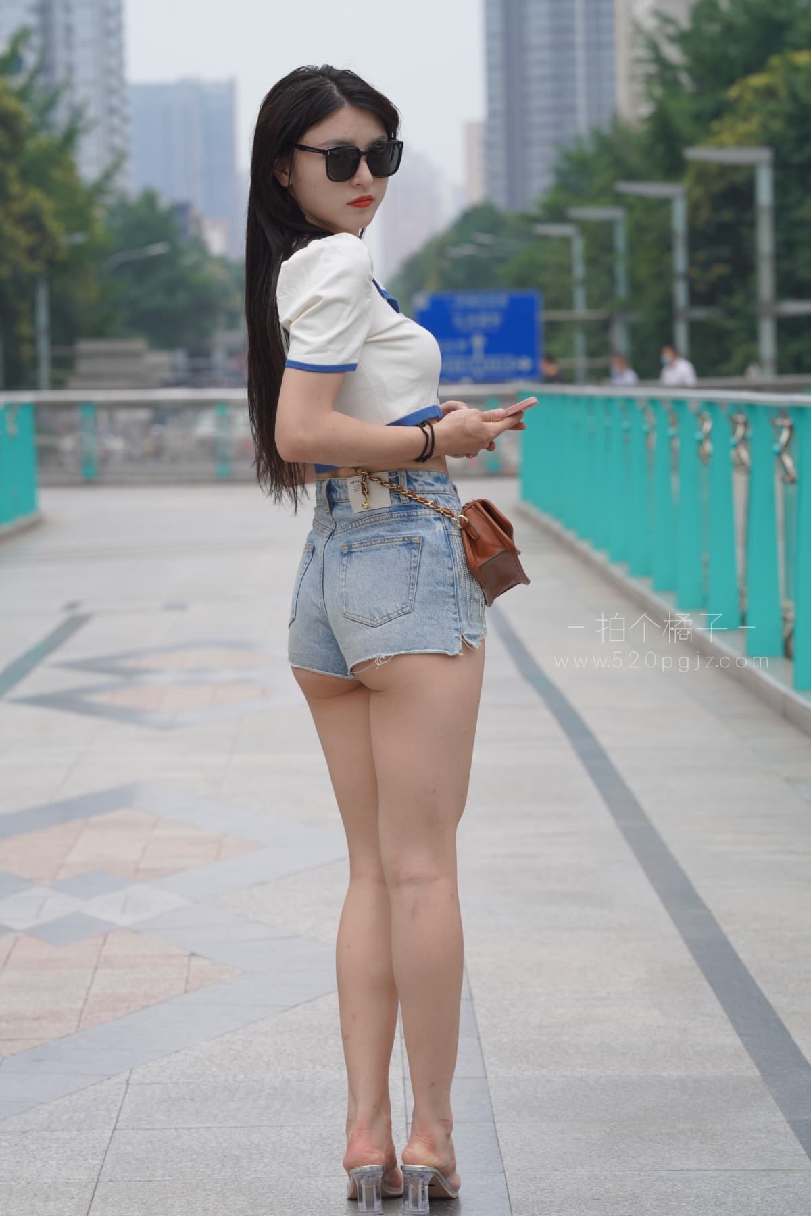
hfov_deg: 10.2
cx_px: 406
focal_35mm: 135
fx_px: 4562
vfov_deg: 15.2
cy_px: 608
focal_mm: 135
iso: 250
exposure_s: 1/400
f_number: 7.1
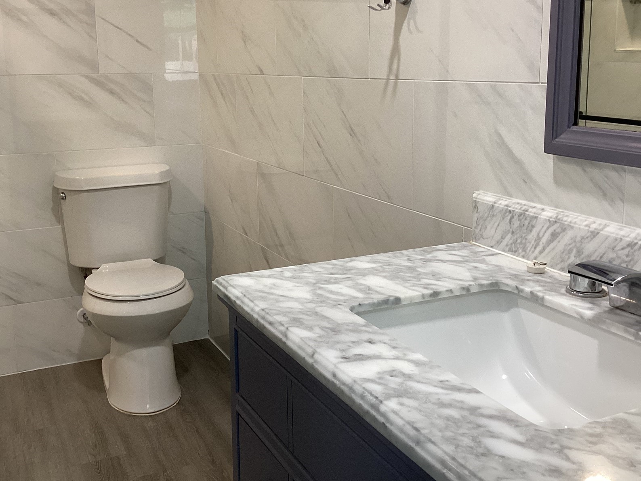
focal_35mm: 40
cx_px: 310
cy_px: 193
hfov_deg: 46.8
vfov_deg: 35.8
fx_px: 741
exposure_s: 1/60
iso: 125
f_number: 2.4
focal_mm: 3.3
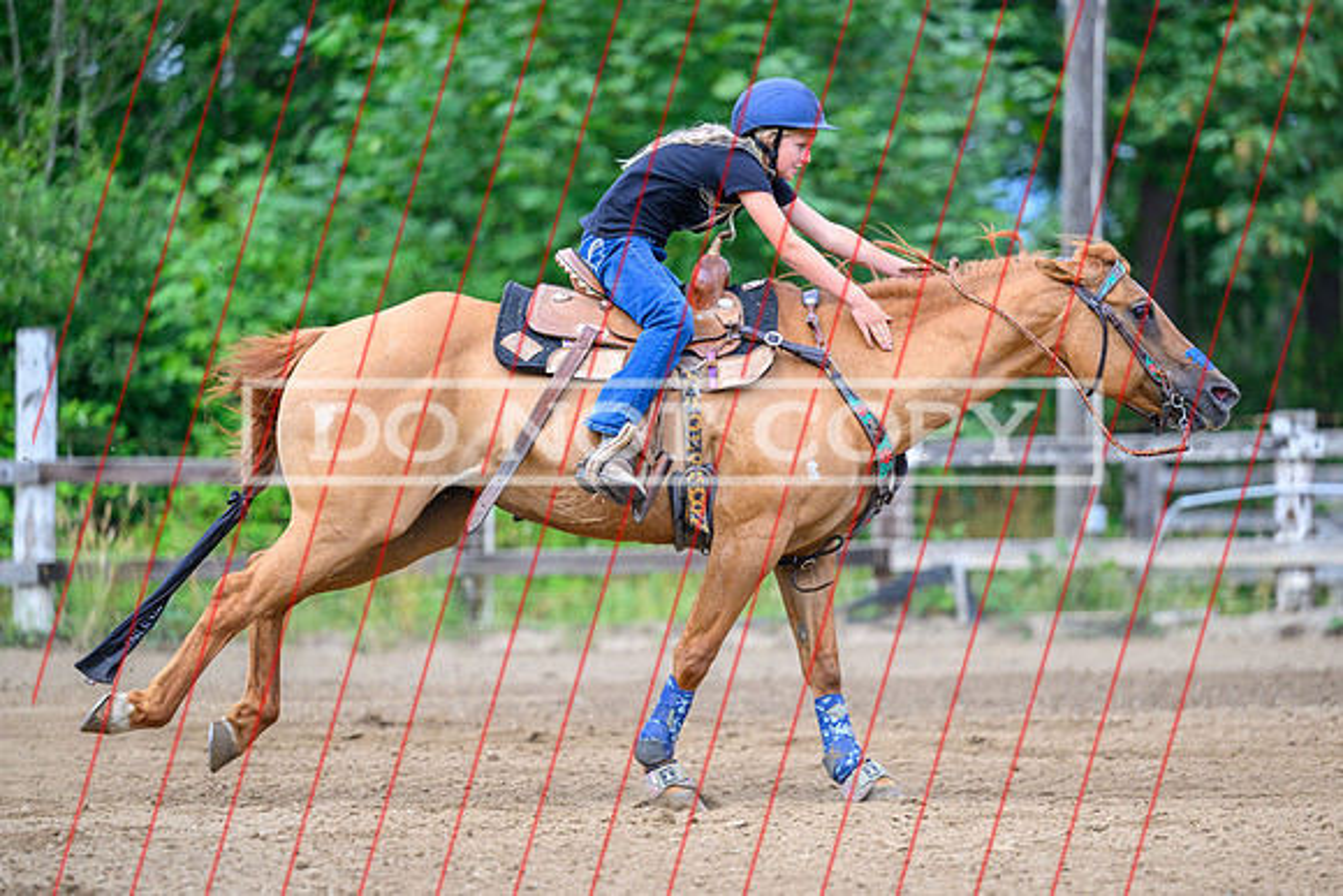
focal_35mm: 168
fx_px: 6251
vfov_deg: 8.2
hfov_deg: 12.3
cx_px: 650
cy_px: 454
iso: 1400
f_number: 2.8
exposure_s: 1/1600
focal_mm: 150
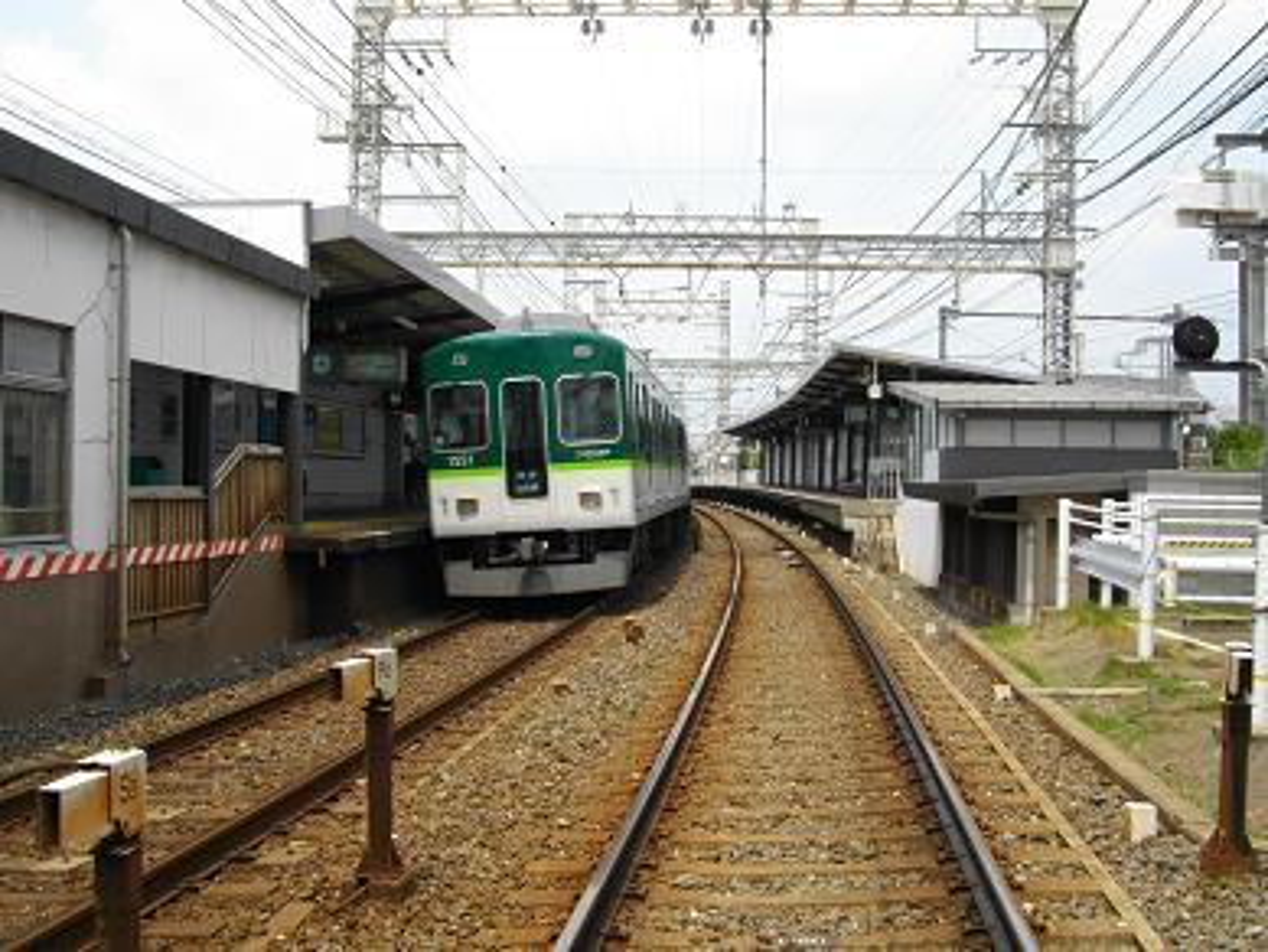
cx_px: 634
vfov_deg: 36.0
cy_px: 476
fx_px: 1466
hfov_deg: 46.8
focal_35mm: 40
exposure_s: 1/250
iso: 100
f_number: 6.3
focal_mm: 7.1
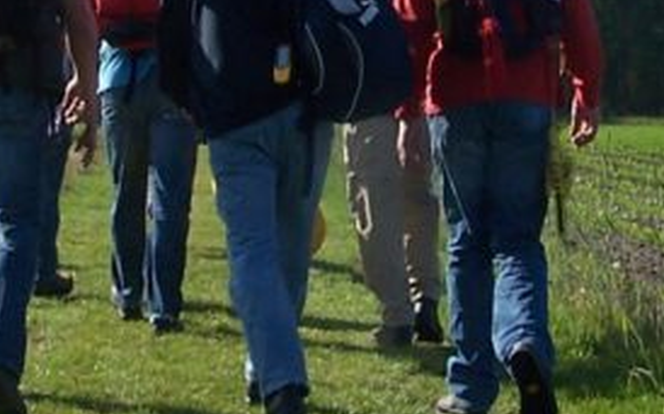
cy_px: 10
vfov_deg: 8.3
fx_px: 2840
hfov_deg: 13.3
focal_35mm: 157
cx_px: 496
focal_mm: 6.3
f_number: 4
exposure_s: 1/500
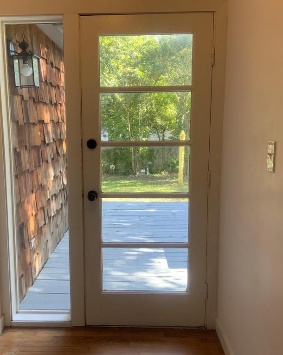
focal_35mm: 38
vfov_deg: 47.9
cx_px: 121
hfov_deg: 39.1
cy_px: 178
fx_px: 398
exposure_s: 1/120
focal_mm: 3
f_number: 1.8
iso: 64
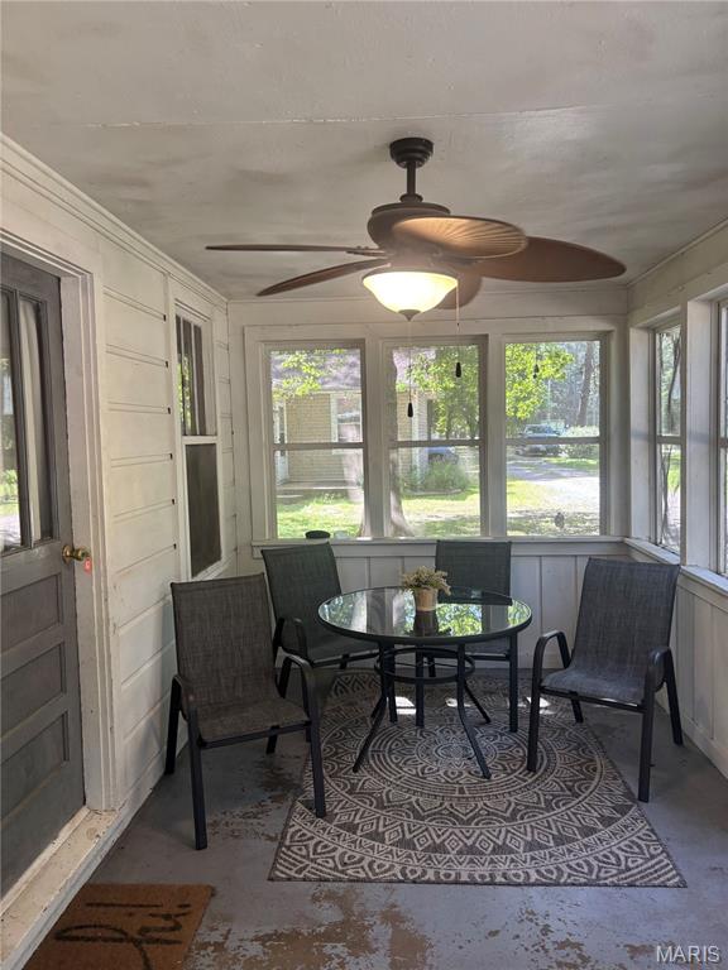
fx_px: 729
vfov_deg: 67.3
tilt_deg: -3.4
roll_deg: +0.9
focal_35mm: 26
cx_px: 364
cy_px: 485
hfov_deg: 53.1
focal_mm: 5.96
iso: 100
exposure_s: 1/120
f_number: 1.6
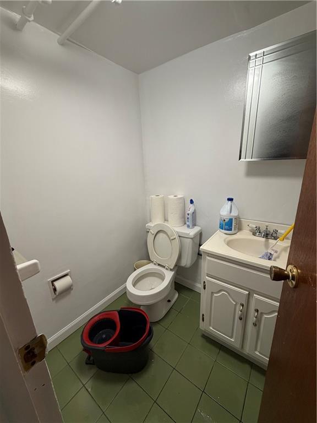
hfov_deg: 85.7
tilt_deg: -15.7
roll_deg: +2.2
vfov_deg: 102.1
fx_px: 171
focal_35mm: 14
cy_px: 212
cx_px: 158
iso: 200
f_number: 2.2
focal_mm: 2.22
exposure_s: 1/120
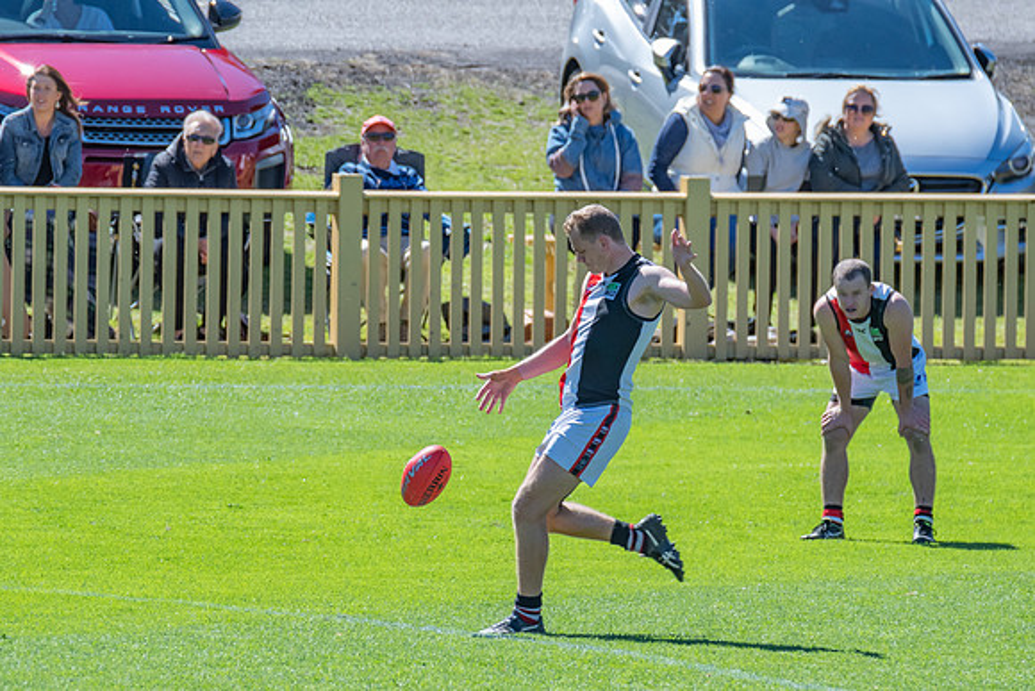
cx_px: 461
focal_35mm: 1080
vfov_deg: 1.3
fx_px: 31056
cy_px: 415
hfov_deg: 1.9
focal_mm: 600
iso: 800
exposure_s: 1/1000
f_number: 11
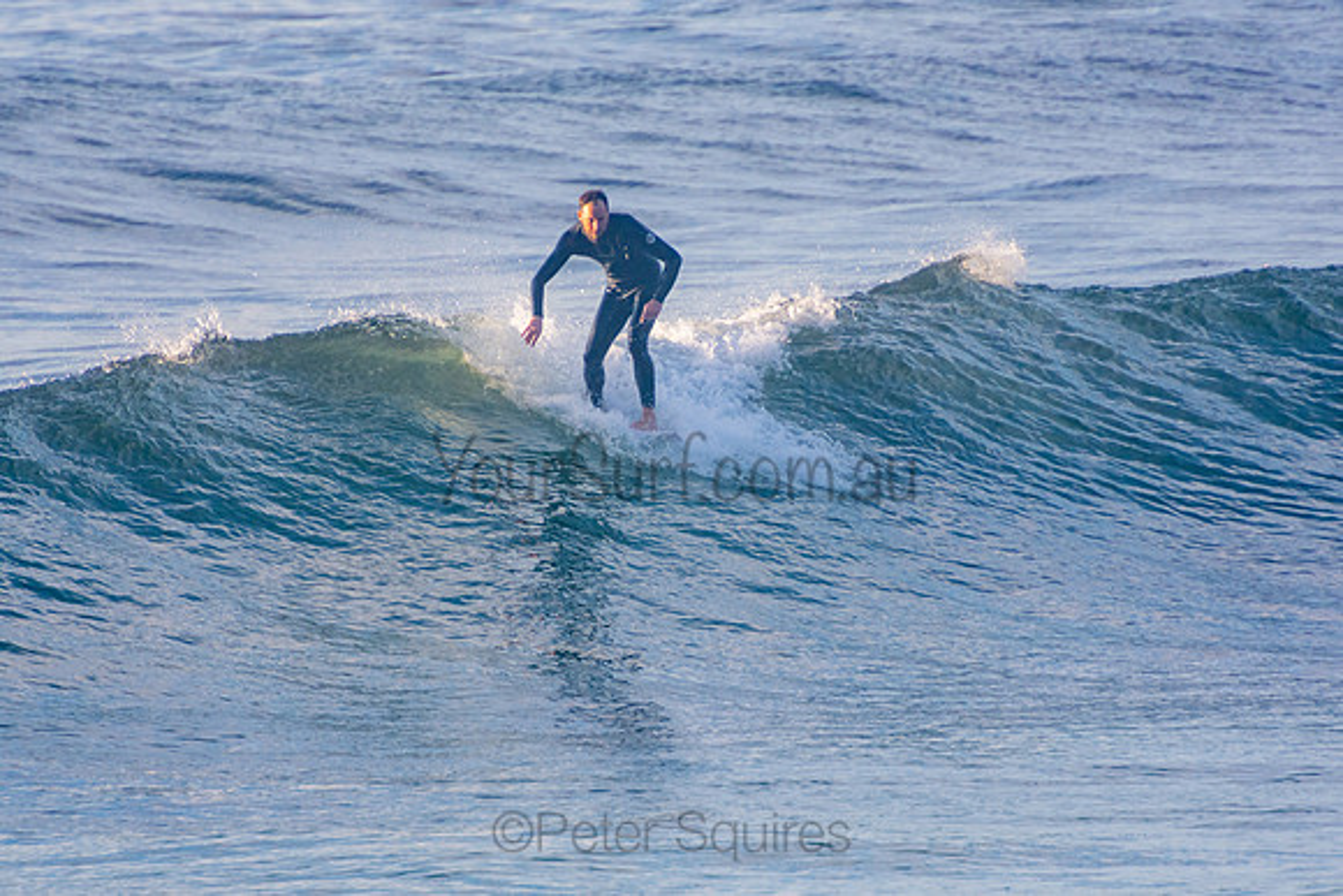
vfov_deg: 2.2
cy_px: 448
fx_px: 23184
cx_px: 672
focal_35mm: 621
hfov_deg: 3.3
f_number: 5.6
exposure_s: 1/1250
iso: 400
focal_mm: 400
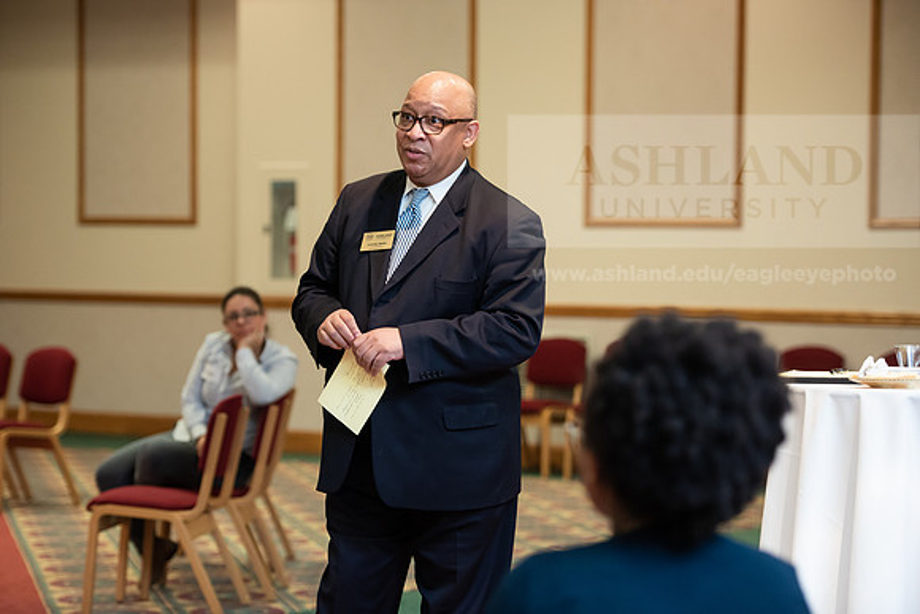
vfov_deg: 12.5
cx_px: 460
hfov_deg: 18.6
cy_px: 307
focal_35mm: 110
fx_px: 2812
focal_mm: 110
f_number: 3.2
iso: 2000
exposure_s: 1/200
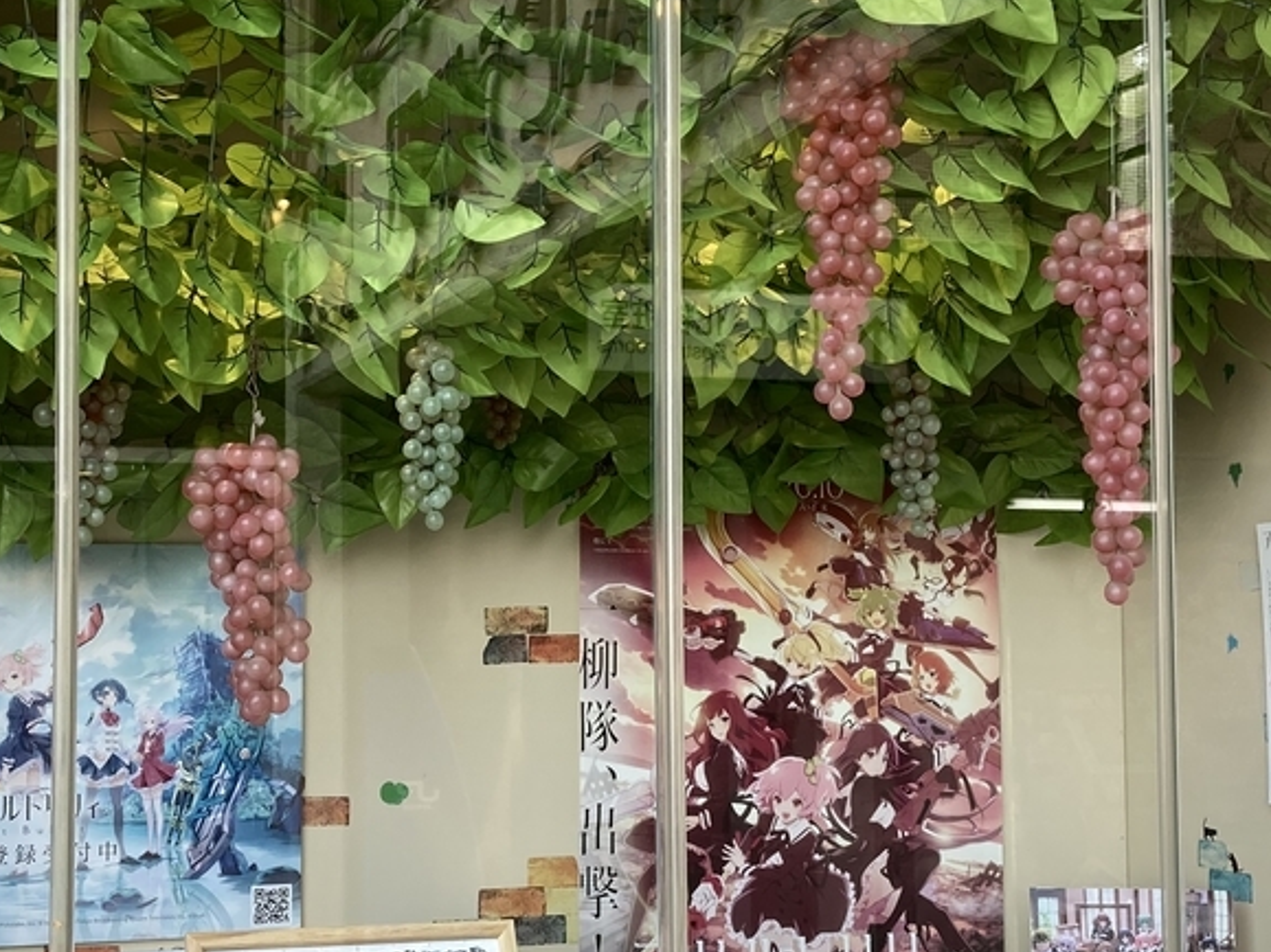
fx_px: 2129
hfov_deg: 33.2
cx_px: 538
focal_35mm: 58
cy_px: 559
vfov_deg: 25.2
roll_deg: -1.4
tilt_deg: +3.5
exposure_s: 1/111
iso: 20
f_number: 1.8
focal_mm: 3.99
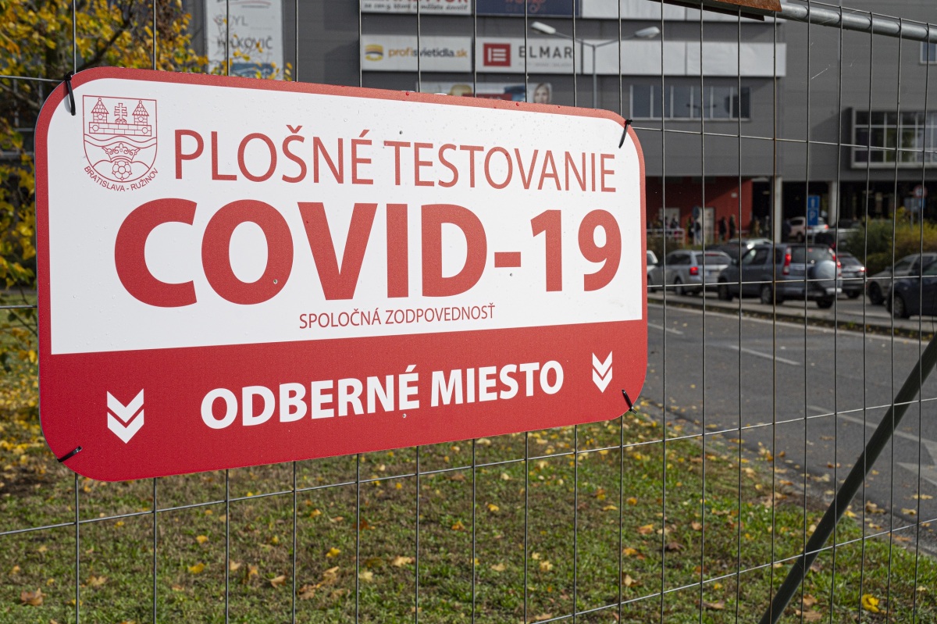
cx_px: 468
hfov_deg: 44.5
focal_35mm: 44
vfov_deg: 30.5
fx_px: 1145
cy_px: 312
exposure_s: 1/3200
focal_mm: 44
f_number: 9
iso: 400
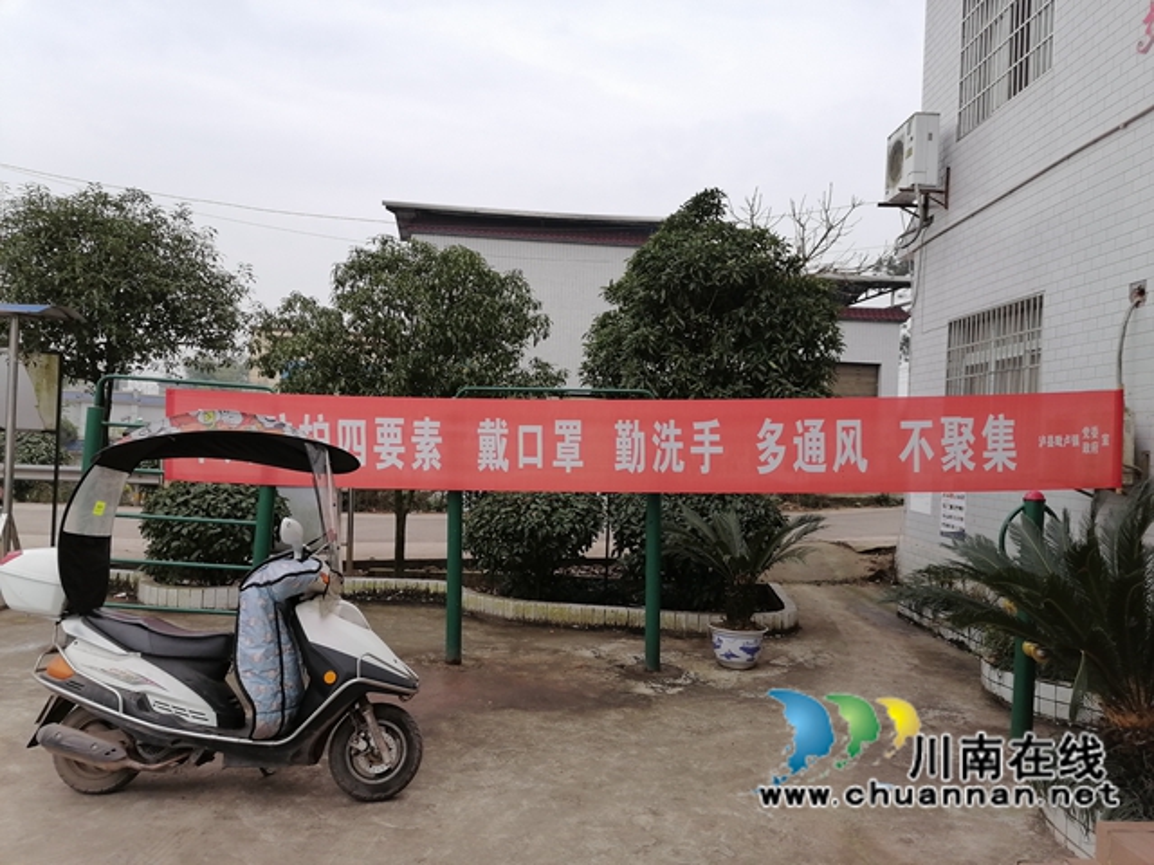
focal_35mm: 27
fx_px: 900
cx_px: 577
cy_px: 432
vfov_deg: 51.4
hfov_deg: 65.3
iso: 50
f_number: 1.8
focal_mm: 5.3
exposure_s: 1/162
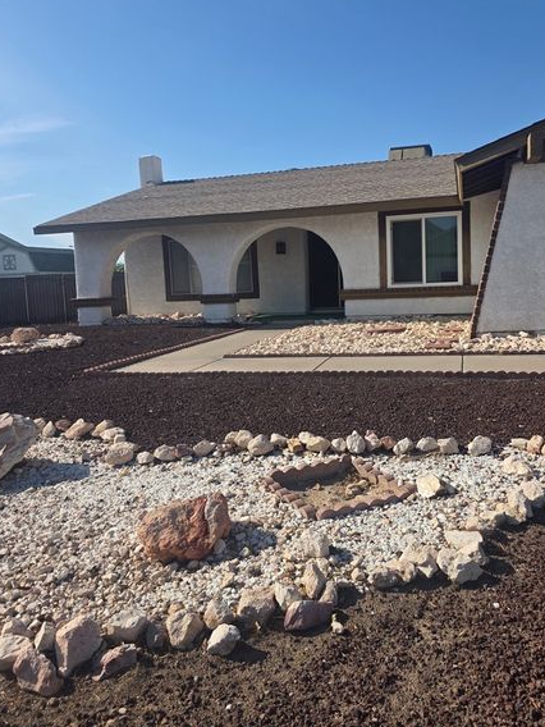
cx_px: 307
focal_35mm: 27
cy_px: 331
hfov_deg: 51.2
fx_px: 567
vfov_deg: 65.2
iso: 80
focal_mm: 6.3
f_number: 1.7
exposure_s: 1/6809
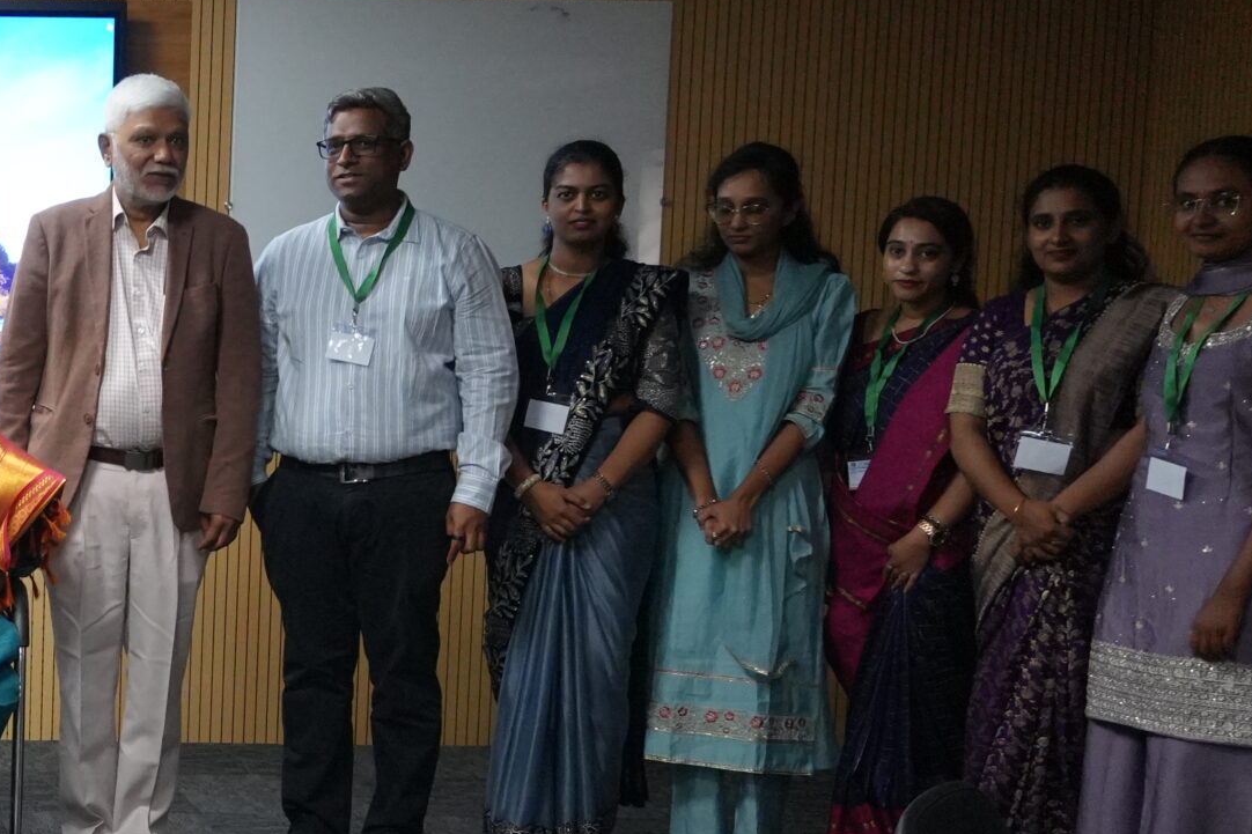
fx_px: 2469
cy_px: 566
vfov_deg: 19.1
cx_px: -212
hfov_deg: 25.8
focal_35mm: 71
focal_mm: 20
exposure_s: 1/160
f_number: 4
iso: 3200
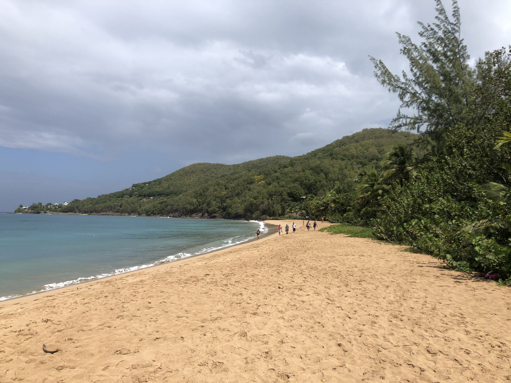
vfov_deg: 49.7
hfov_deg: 63.4
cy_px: 192
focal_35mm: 28
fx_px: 413
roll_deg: -0.2
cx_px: 256
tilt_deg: +3.2
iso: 20
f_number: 1.8
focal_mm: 4
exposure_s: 1/4000
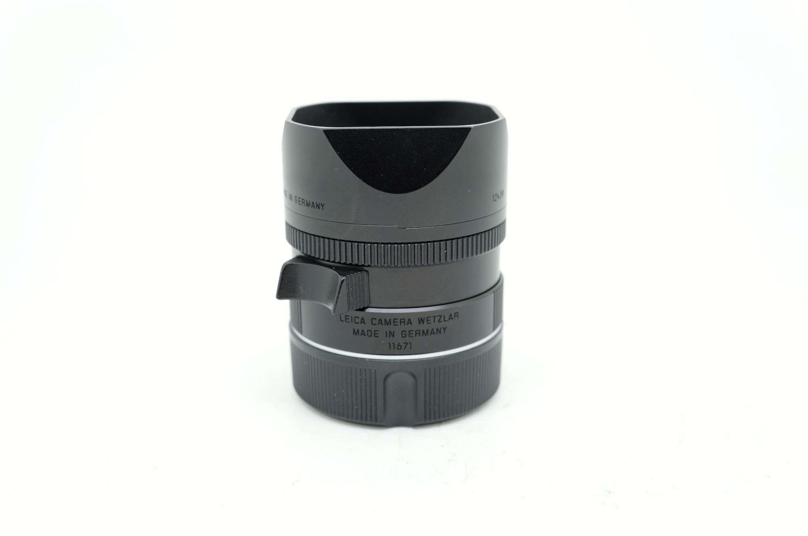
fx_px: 964
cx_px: 404
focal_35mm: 43
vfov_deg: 31.1
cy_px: 268
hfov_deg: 45.5
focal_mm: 43
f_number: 9
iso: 800
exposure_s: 1/60
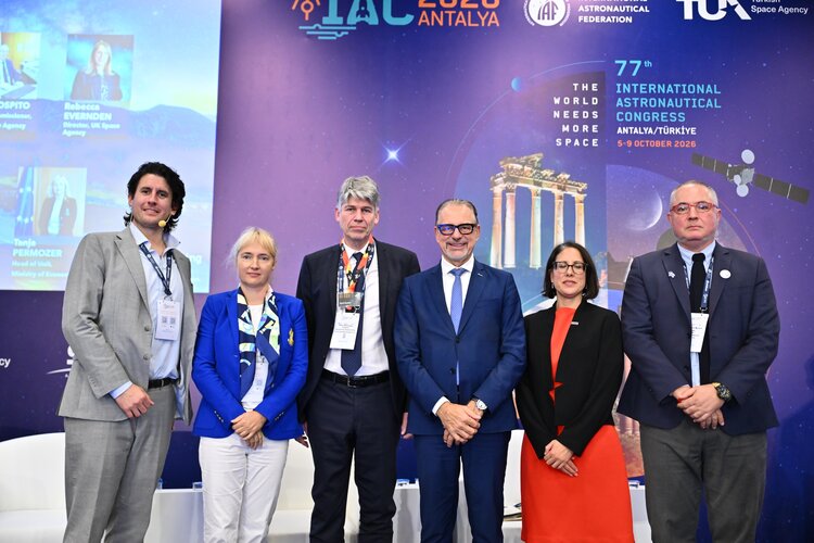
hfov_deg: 53.1
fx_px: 814
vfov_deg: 36.9
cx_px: 407
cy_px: 272
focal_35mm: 36
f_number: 2.8
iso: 2000
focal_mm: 36
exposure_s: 1/100
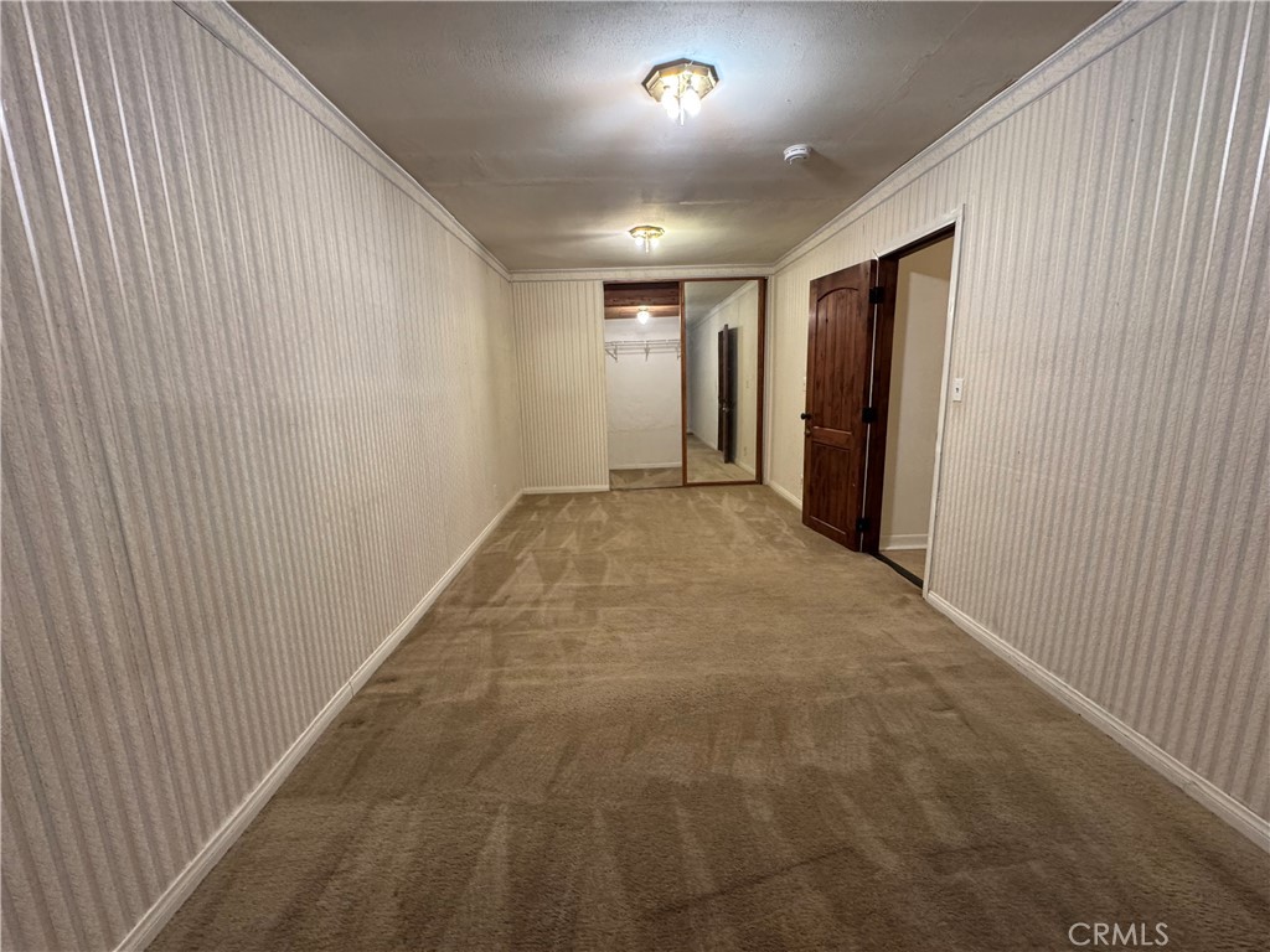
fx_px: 514
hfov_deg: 102.1
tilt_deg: -11.7
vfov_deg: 85.7
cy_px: 476
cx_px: 635
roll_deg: +2.3
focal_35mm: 14
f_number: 2.2
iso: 400
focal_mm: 2.22
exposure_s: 1/60
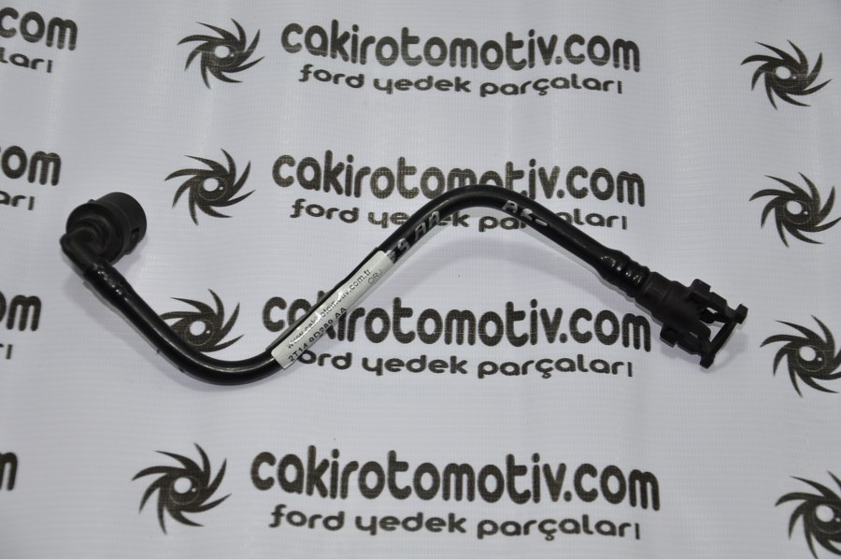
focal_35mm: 93
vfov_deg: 14.7
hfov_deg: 21.9
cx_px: 420
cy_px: 280
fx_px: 2170
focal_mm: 62
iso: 200
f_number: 5.3
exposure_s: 1/40
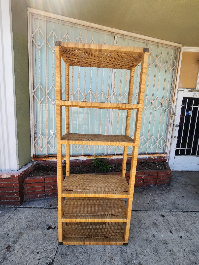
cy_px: 132
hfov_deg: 89.9
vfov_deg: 106.2
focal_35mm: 13
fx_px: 100
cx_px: 100
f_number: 2.2
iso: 50
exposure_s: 1/349
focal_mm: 2.2
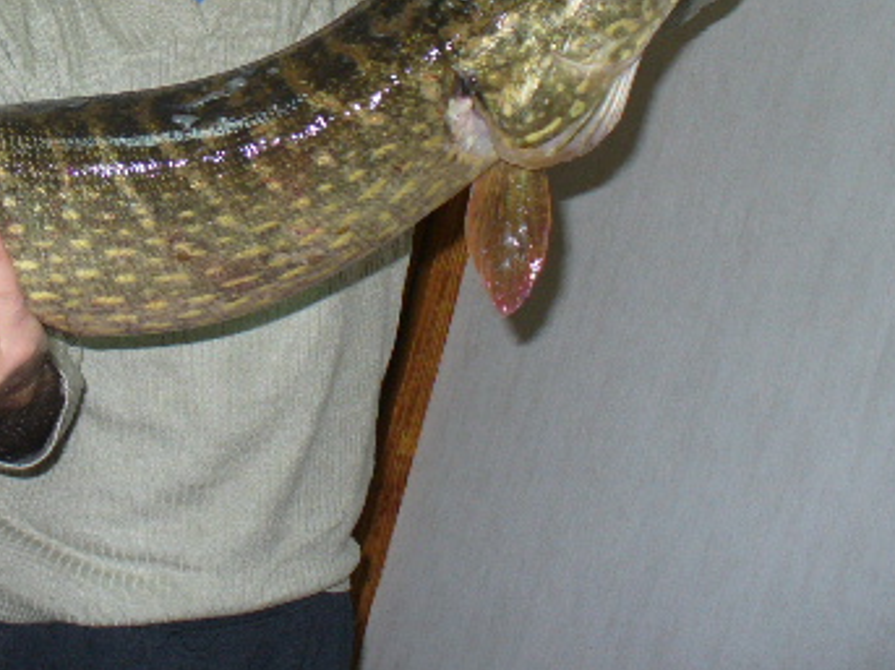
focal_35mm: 69
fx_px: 1783
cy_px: 70
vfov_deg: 20.9
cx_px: 136
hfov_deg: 27.4
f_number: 2.8
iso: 100
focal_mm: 6.1
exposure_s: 1/30
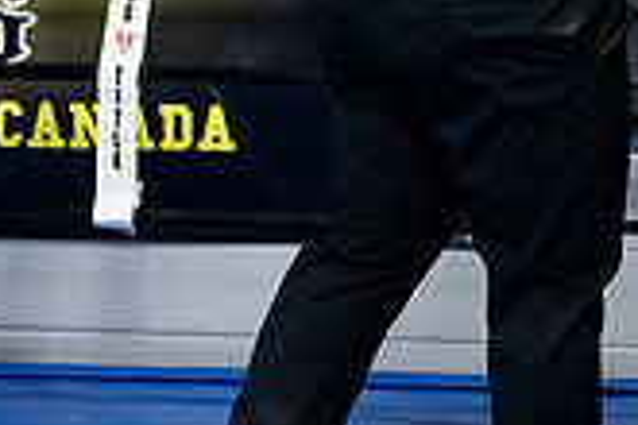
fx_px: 2552
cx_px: 727
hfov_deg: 13.9
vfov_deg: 9.3
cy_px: -156
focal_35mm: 144
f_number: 2.8
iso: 8000
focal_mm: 41
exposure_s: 1/1000
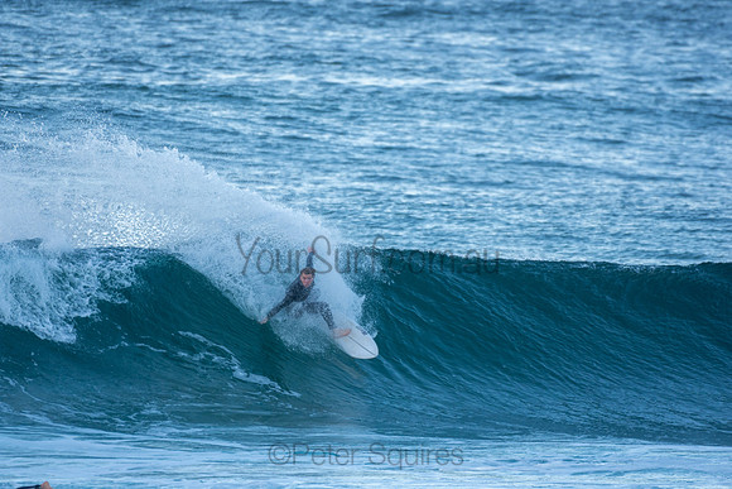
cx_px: 366
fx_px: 15253
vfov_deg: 1.8
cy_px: 244
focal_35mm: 750
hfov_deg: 2.7
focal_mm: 500
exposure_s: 1/400
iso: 280
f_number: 5.6
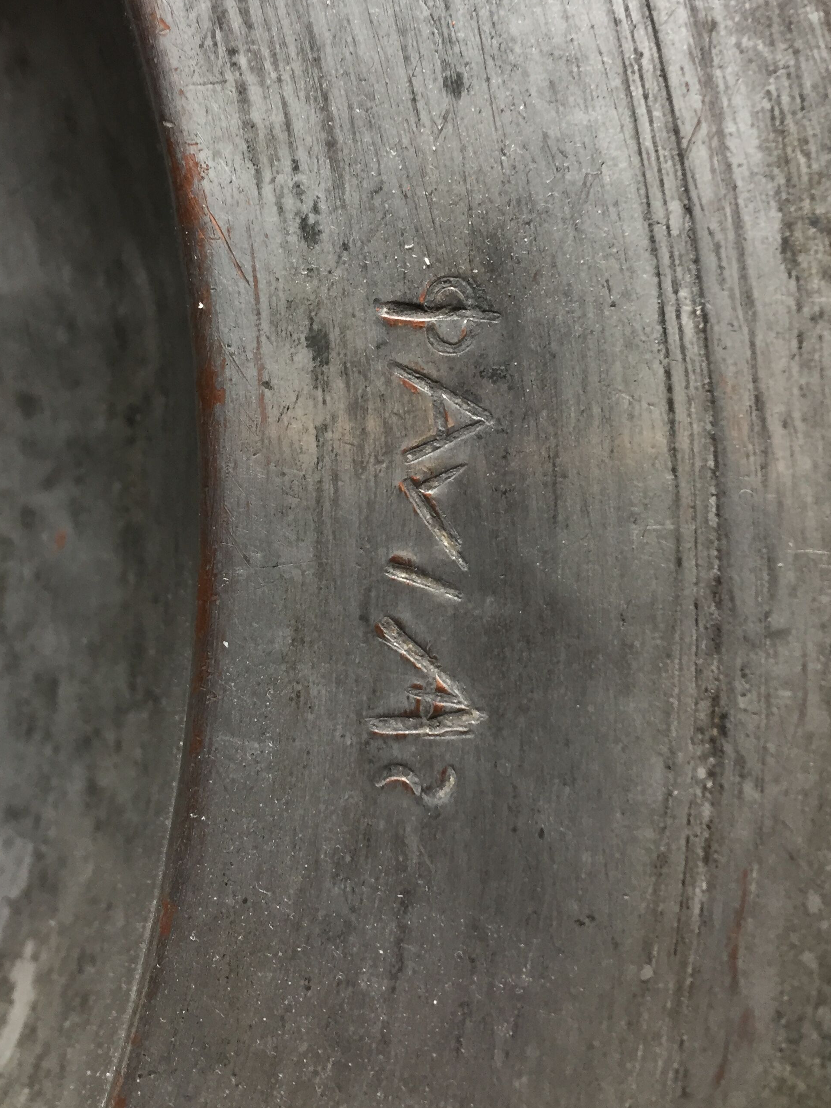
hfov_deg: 38.6
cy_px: 420
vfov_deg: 49.7
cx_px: 373
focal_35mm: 37
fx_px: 1184
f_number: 2.2
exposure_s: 1/33
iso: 125
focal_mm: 4.15
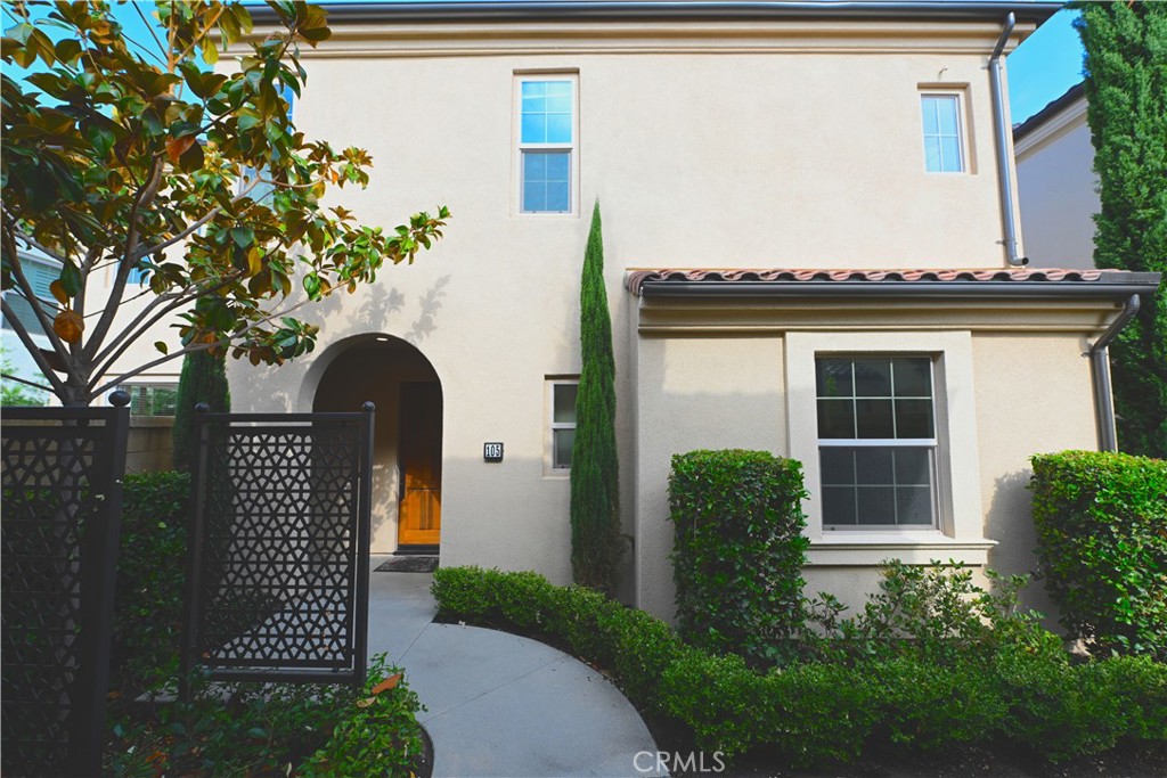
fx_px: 454
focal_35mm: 14
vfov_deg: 81.2
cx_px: 584
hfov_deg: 104.2
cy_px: 389
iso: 160
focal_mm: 14
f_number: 5.6
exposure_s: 1/200
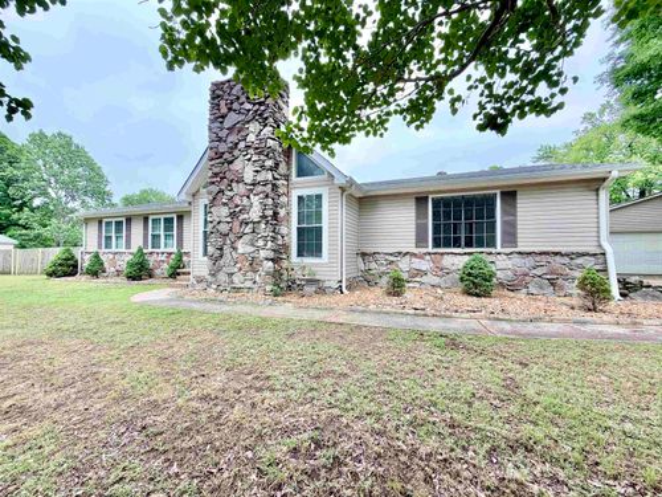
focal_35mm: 14
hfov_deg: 102.1
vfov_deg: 85.7
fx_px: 268
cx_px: 331
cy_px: 248
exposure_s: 1/359
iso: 50
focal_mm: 2.22
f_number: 2.2
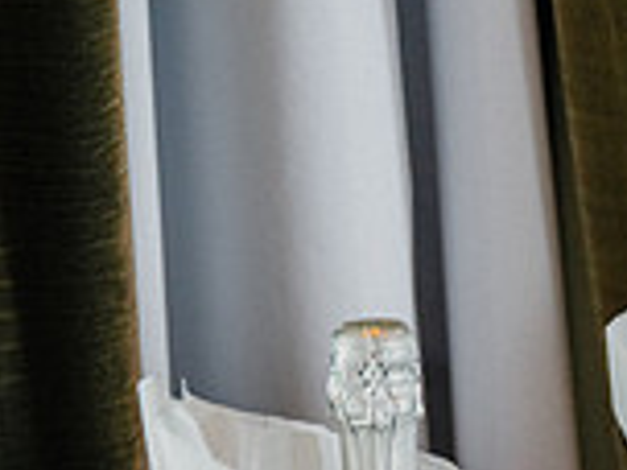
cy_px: 476
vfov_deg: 8.0
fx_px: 3333
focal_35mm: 184
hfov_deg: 10.3
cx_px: 1027
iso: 1400
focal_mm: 50
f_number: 3.2
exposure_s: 1/250
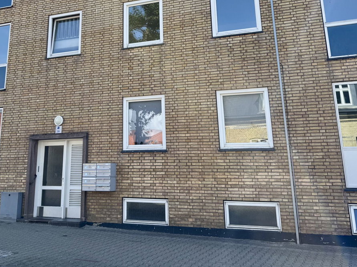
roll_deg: +0.5
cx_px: 122
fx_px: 444
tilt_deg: +17.4
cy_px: 30
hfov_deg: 43.3
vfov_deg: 32.1
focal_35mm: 43
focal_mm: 6.76
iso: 80
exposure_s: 1/1767
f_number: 1.78
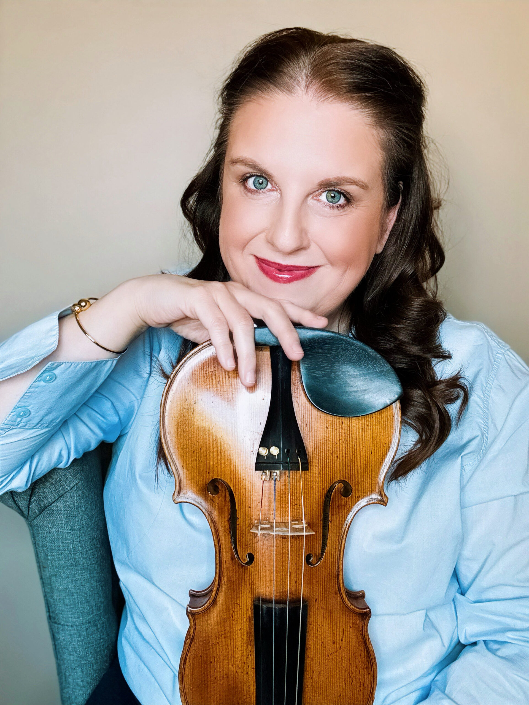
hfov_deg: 46.8
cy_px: 352
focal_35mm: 30
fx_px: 611
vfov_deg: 60.0
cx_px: 264
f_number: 1.9
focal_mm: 2.69
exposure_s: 1/60
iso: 80
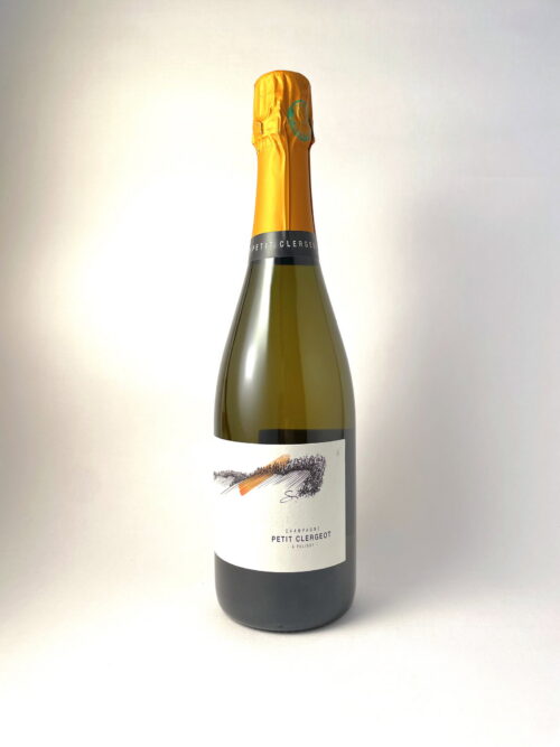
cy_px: 374
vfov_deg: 67.3
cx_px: 280
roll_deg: -0.2
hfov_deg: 53.0
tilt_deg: -4.0
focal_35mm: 26
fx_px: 561
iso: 32
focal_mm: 4.2
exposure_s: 1/133
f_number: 1.6
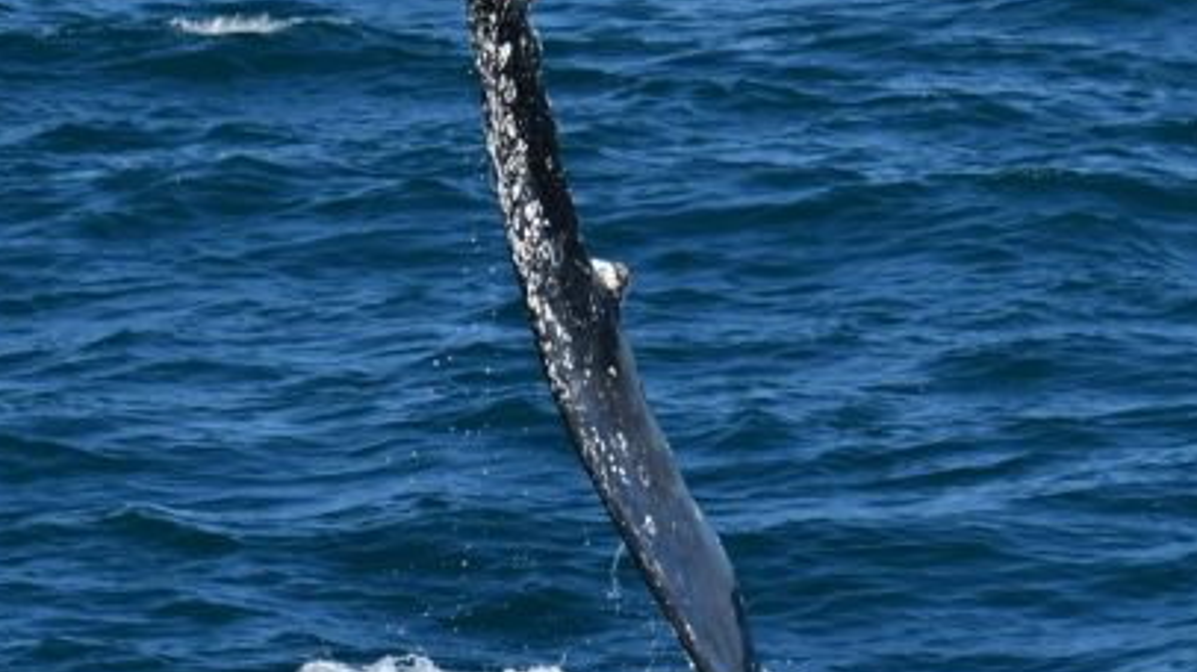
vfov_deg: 2.7
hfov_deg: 4.8
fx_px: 14404
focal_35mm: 454
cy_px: 694
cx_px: 504
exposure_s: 1/8000
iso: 800
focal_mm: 220
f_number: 5.6
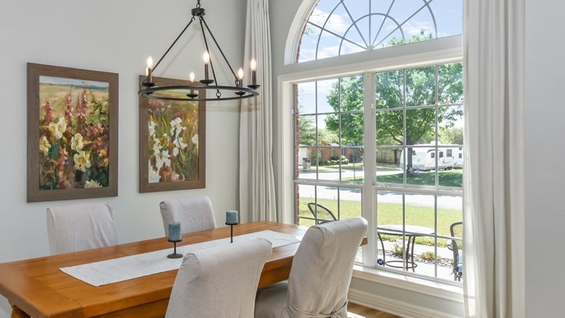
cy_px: 162
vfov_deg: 40.2
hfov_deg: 64.4
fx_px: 434
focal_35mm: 29
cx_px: 188
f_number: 8
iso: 100
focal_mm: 12
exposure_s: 1/40
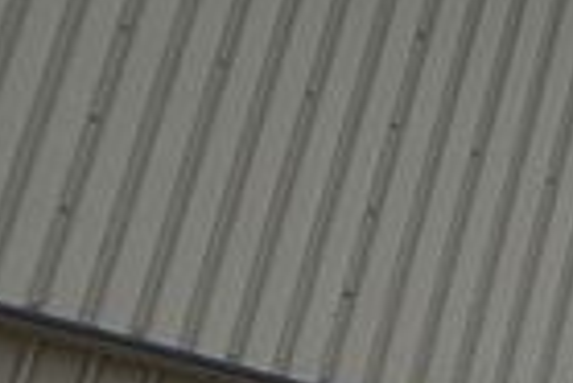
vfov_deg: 11.2
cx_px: 1991
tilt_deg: +16.1
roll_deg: +0.5
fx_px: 1848
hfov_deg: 9.6
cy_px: 620
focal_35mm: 116
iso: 80
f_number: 2.2
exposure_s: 1/5155
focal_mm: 2.22
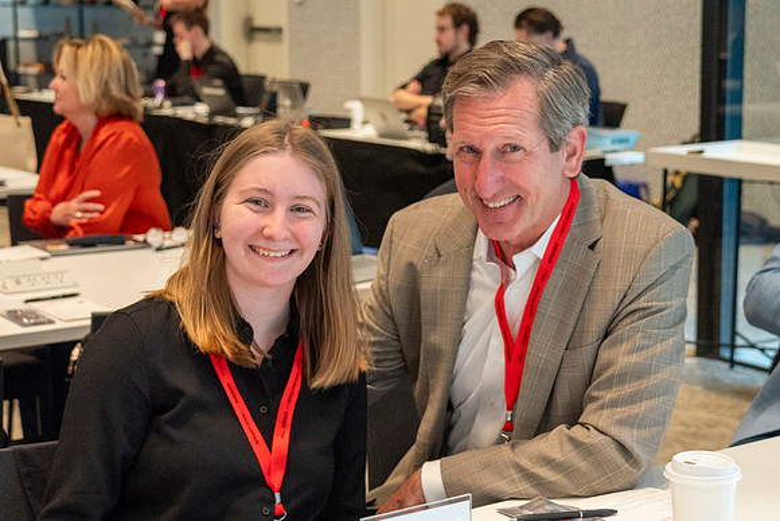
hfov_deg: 27.0
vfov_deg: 18.2
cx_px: 390
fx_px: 1625
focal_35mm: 75
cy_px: 260
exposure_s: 1/60
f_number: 5.3
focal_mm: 50
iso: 3600
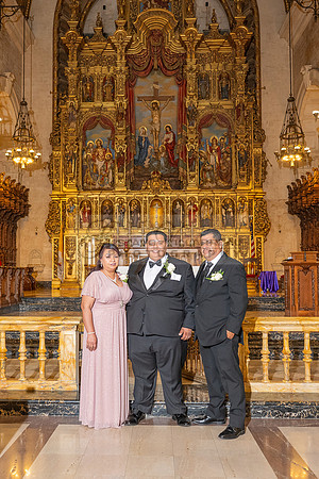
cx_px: 133
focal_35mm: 37
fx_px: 496
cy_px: 248
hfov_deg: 35.6
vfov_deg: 51.5
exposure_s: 1/200
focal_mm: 24
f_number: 2.8
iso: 1000
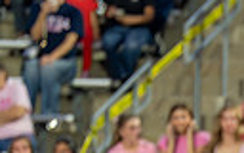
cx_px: 512
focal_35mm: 1486
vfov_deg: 0.9
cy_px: 321
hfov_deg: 1.4
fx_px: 9882
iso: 1600
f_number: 2.8
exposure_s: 1/1250
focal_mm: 200
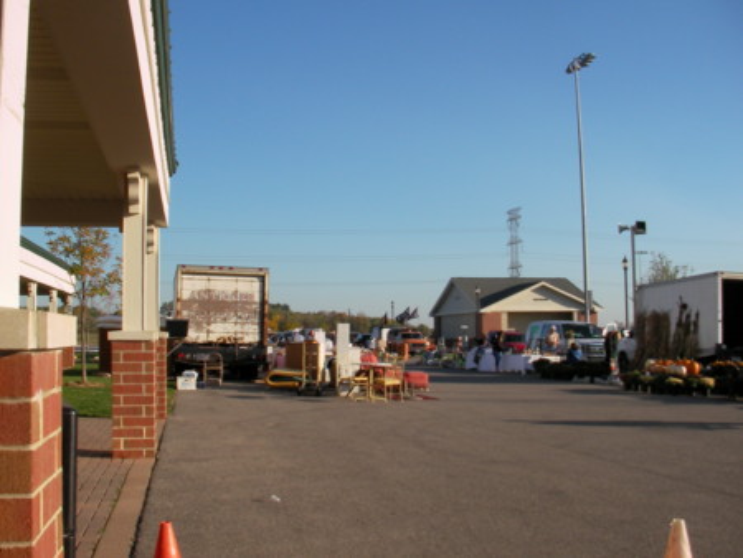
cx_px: 372
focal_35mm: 41
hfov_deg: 45.8
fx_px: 880
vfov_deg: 35.2
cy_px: 279
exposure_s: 1/358
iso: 50
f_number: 5.6
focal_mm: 6.3
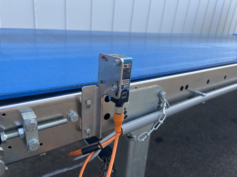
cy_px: 88
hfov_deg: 67.3
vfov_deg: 53.1
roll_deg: -5.5
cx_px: 118
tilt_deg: -20.5
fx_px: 178
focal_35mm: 26
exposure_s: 1/705
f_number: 1.6
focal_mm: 5.1
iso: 50
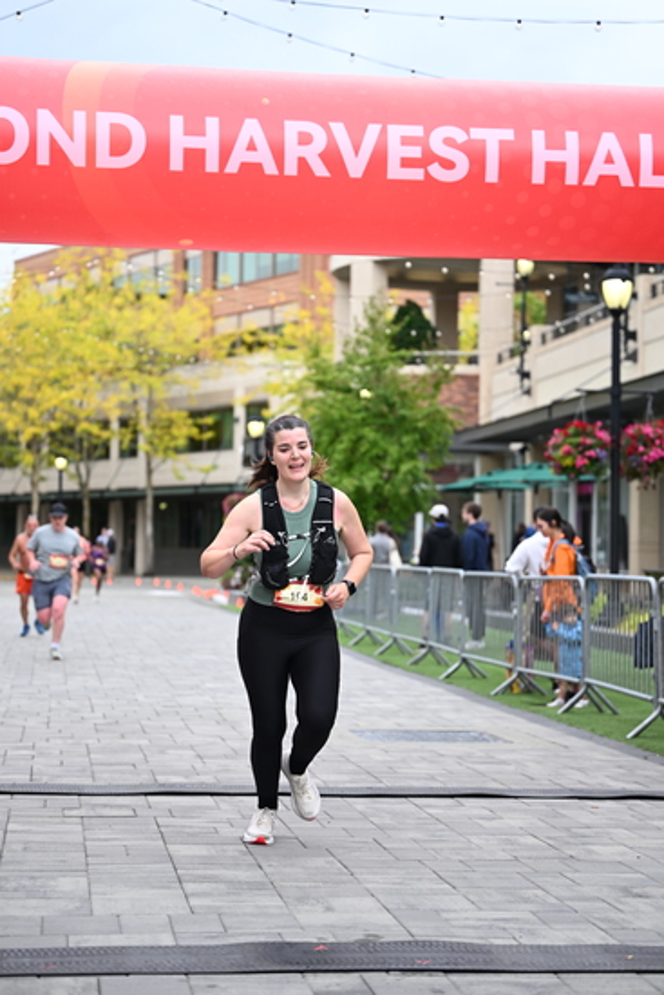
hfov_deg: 18.4
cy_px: 498
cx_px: 332
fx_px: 2046
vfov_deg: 27.3
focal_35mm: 74
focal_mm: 74
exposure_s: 1/2000
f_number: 2.8
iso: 640
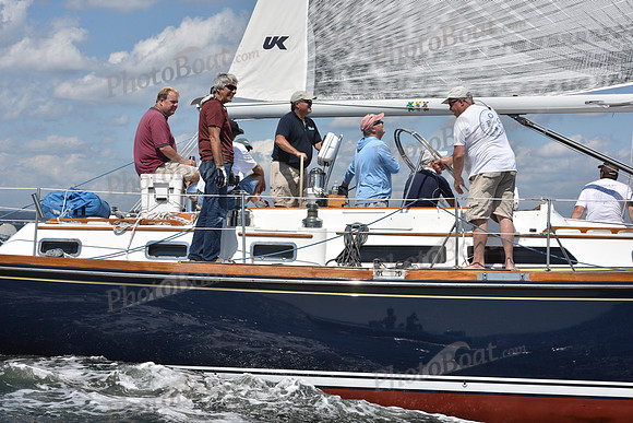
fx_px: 1495
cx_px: 316
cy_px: 212
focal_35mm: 85
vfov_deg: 16.1
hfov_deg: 23.9
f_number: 10
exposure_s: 1/1250
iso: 320
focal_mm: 85
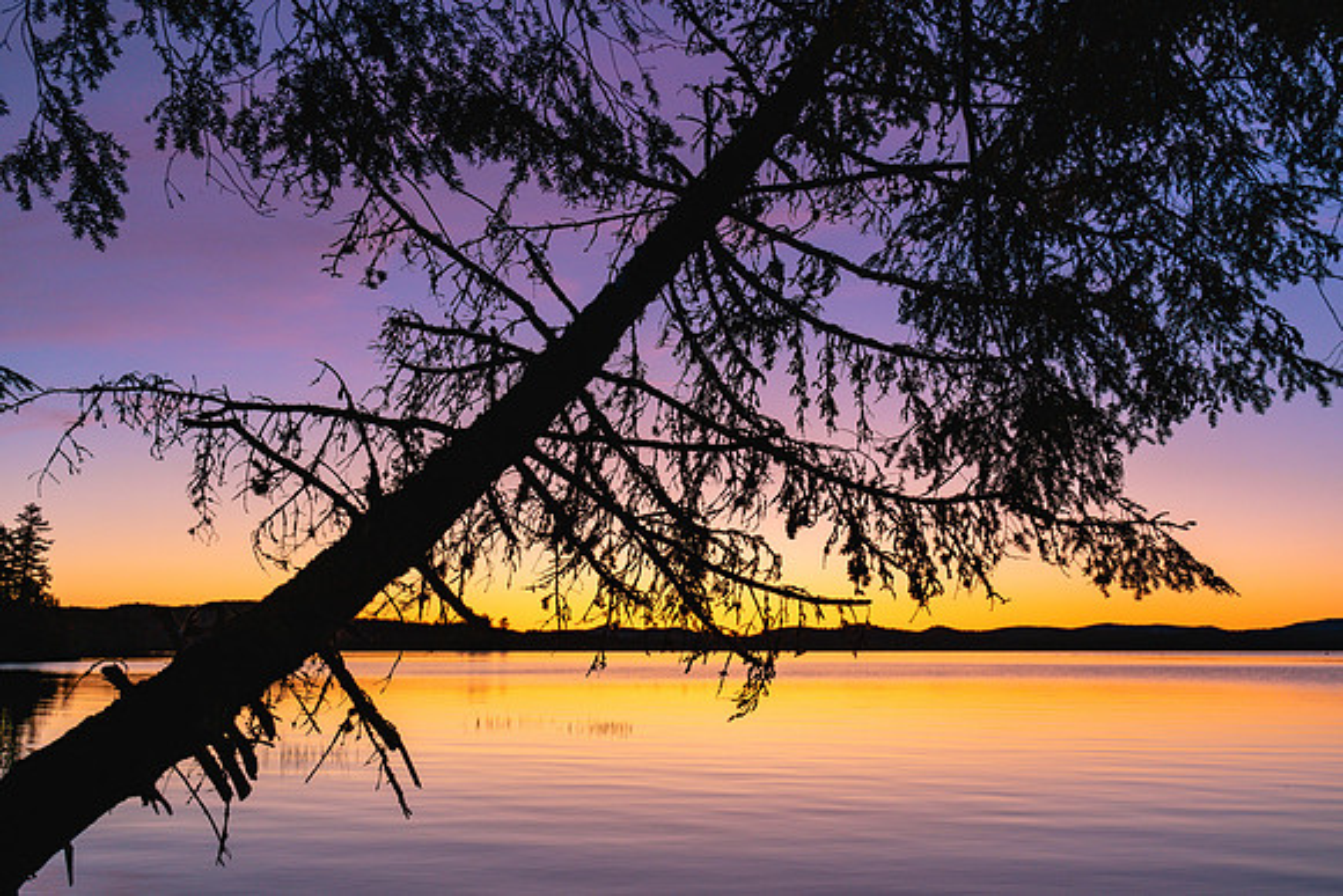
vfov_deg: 36.5
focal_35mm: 36
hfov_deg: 52.7
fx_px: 1357
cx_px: 672
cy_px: 448
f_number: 8
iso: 200
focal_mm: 24
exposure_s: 1/30
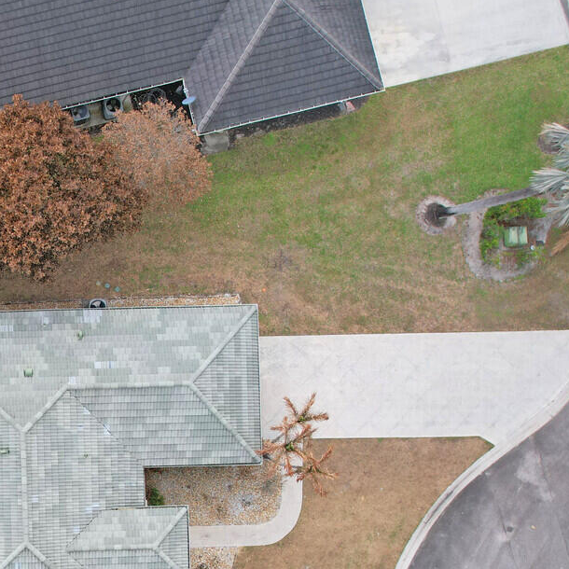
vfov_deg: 33.6
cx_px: -54
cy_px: 463
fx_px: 911
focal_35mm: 49
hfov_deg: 31.0
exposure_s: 1/500
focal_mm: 8.38
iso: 120
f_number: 2.8
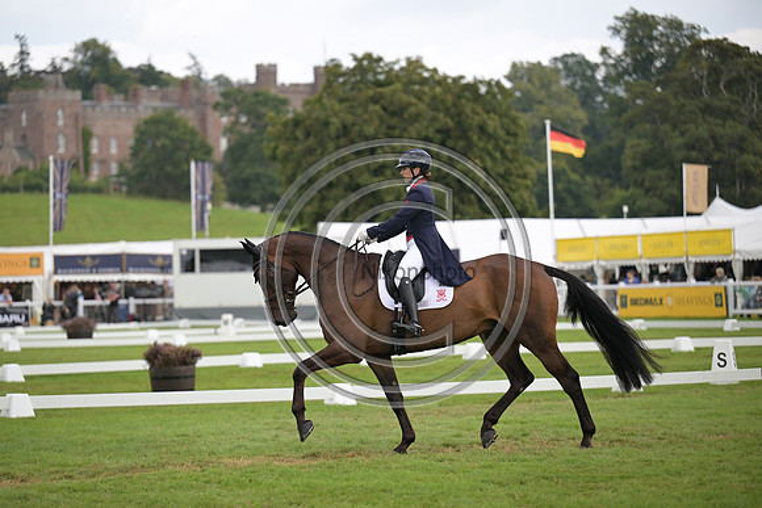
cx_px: 381
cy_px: 254
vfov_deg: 9.8
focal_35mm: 140
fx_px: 2964
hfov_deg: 14.7
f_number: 3.2
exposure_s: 1/1250
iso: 280
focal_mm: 140
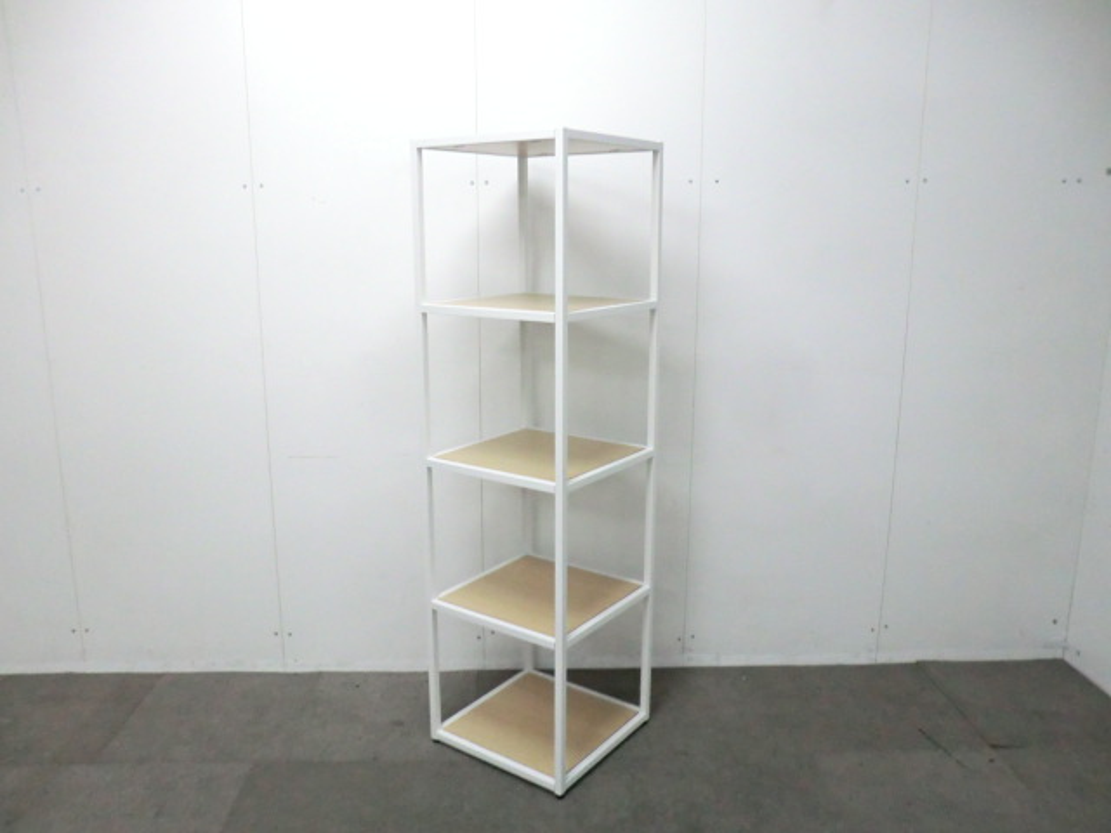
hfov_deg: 65.3
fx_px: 867
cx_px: 556
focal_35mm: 27
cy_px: 416
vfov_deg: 51.4
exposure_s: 1/60
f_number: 3.2
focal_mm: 4.9
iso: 500
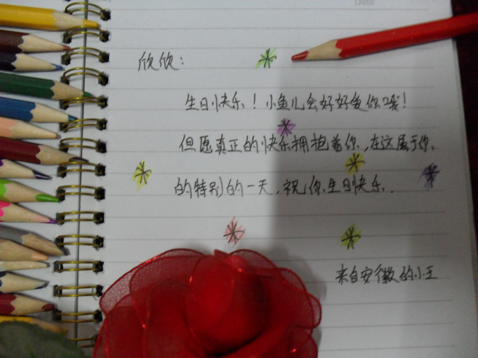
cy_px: 179
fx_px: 525
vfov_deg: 37.7
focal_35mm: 38
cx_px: 239
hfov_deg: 49.0
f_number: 2.8
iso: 200
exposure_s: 1/6
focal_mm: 6.3
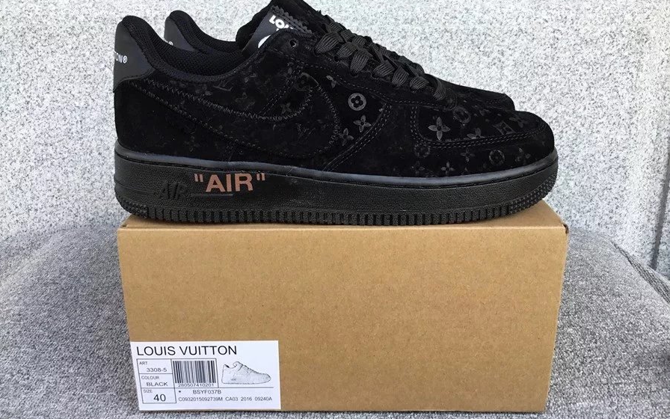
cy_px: 190
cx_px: 334
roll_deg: +0.5
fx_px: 603
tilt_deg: -17.3
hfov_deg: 58.1
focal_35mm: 33
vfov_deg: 38.3
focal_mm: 3.3
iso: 25
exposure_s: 1/100
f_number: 2.4
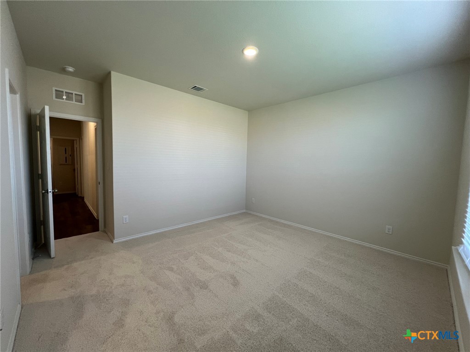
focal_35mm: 13
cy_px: 176
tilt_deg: -4.9
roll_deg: -1.2
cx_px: 235
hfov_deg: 106.2
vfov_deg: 89.9
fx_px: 177
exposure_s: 1/120
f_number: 1.8
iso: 125
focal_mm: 1.57
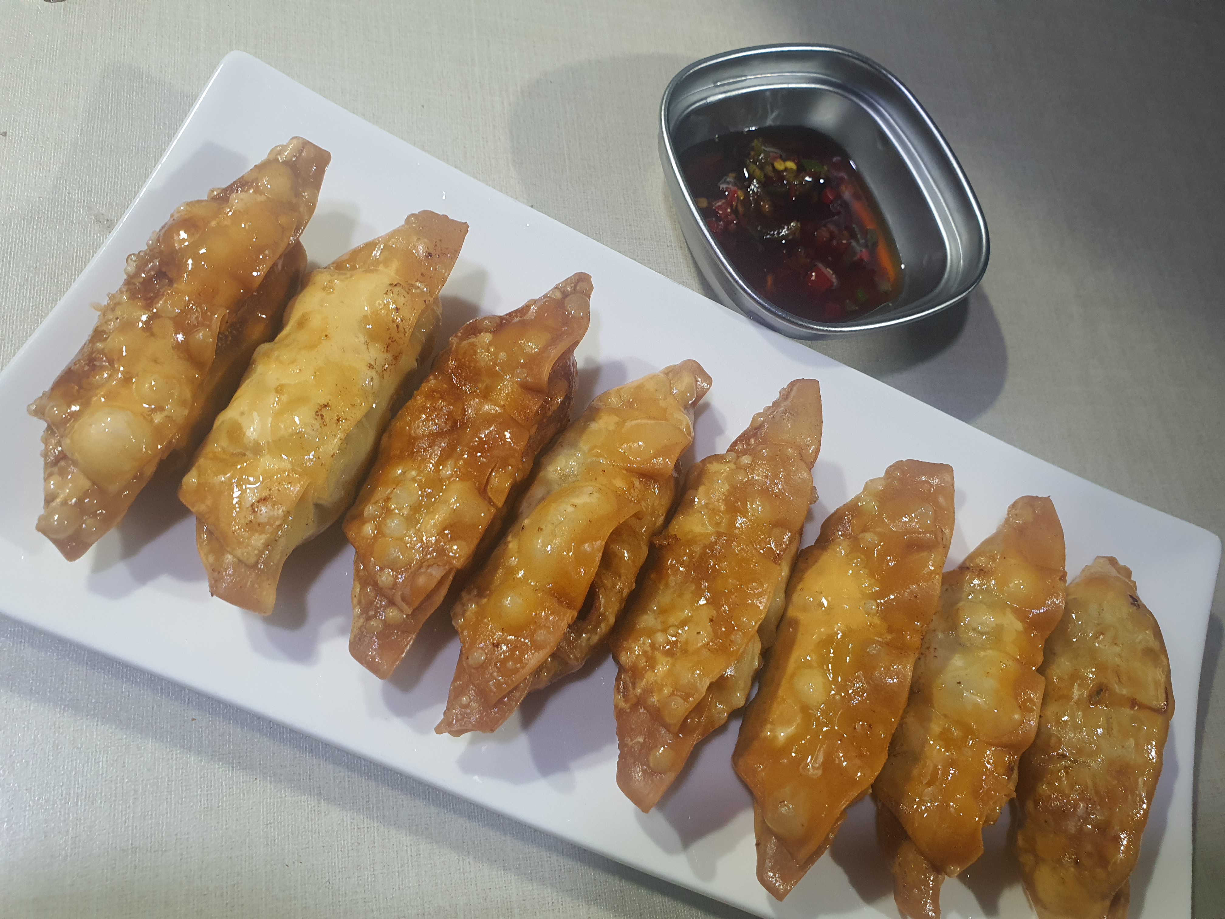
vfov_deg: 53.1
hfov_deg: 67.3
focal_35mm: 26
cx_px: 612
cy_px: 460
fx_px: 920
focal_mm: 4.3
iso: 250
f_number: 2.4
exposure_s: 1/60
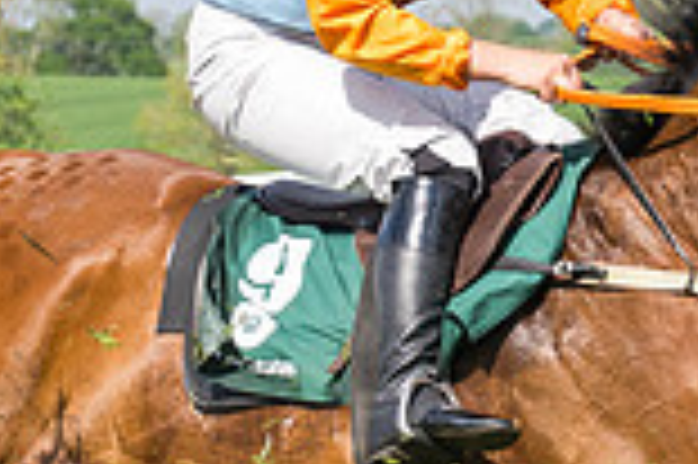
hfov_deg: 4.9
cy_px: 595
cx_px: 1029
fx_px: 8096
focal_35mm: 418
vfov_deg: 3.3
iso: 400
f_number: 5
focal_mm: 70
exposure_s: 1/2000
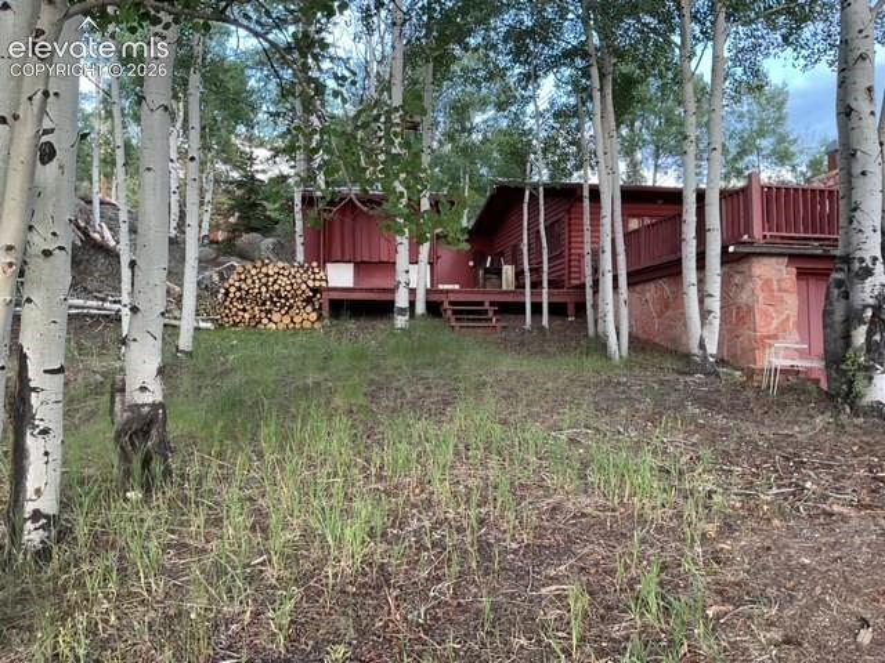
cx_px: 442
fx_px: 741
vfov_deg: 48.2
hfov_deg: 61.7
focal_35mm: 29
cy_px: 332
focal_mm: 3
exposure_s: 1/60
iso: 40
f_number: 1.8
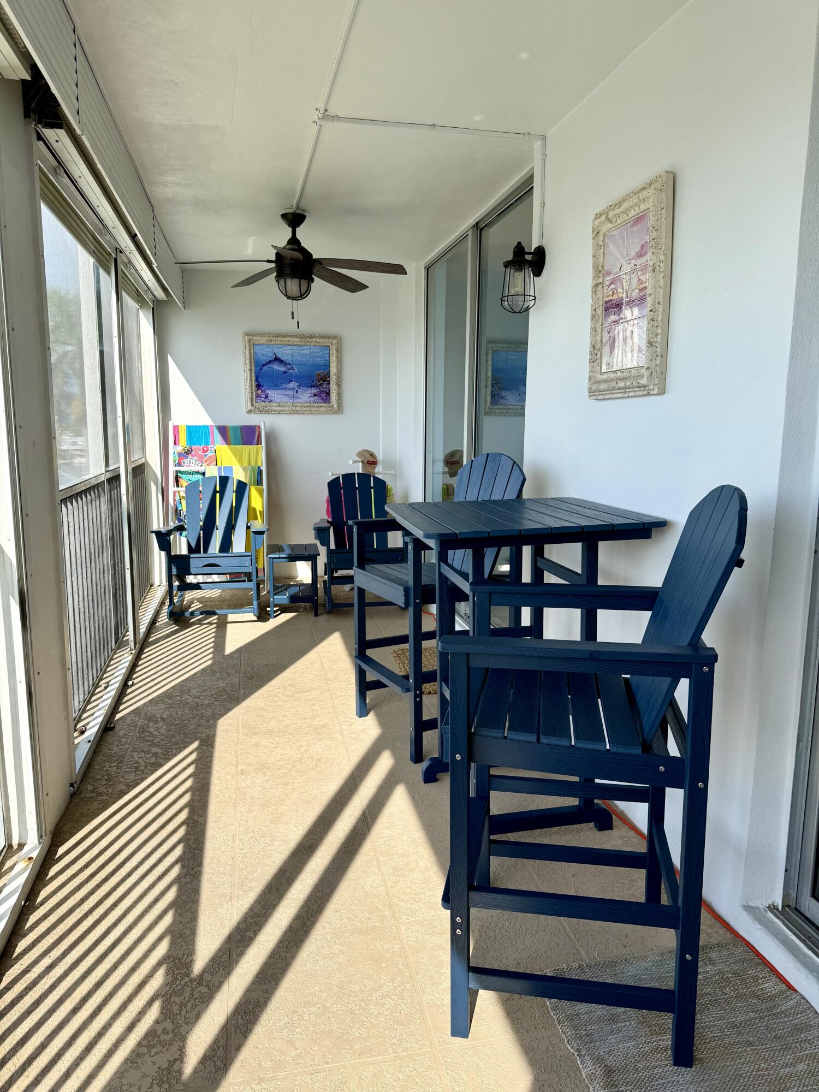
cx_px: 410
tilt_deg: -8.1
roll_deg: -0.6
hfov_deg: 56.8
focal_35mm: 24
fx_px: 757
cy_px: 546
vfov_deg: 71.6
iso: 80
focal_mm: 6.76
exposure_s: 1/1230
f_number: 1.78
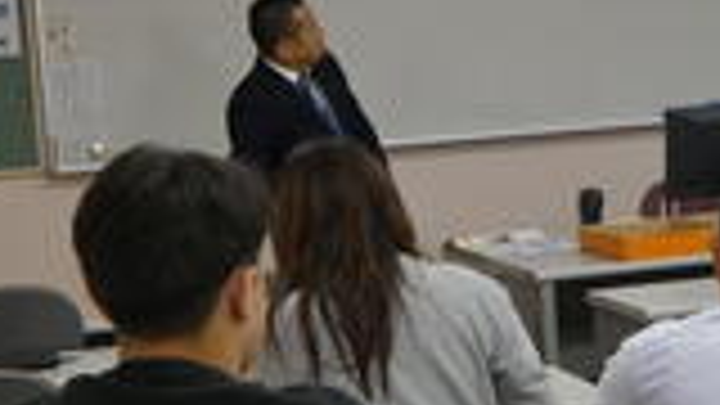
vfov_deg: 10.8
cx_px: 724
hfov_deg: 18.6
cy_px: 162
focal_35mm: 112
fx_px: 2138
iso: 250
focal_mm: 7.3
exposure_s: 1/80
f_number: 3.6
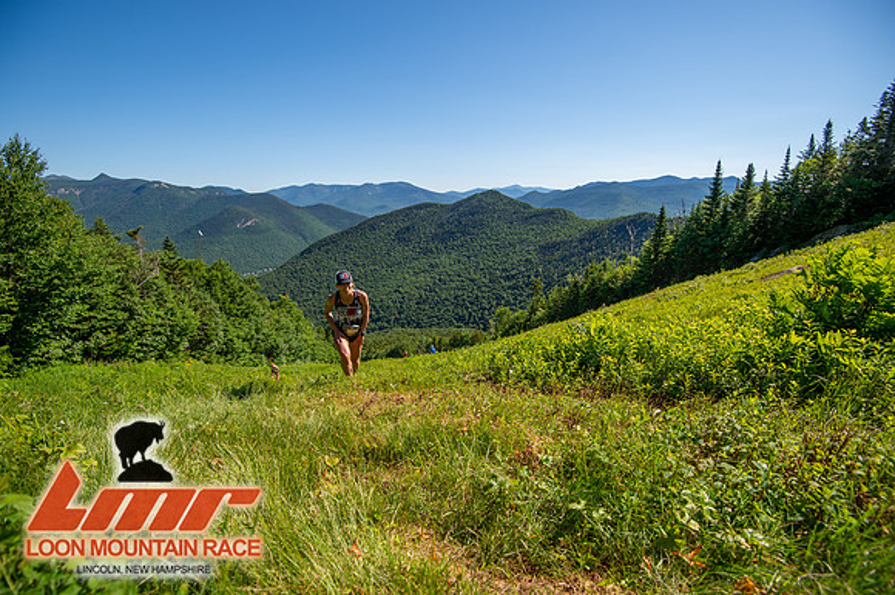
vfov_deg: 73.7
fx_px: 398
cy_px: 298
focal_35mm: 16
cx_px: 448
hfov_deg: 96.8
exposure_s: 1/640
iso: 100
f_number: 5
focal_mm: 16
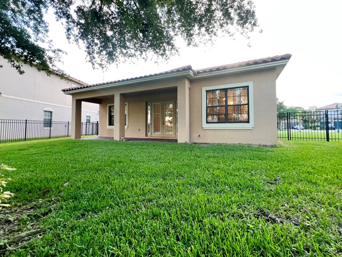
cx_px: 179
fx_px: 138
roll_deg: +0.3
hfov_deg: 102.0
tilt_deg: +1.8
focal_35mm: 14
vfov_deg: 85.6
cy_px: 122
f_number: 1.8
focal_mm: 1.57
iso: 160
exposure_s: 1/99
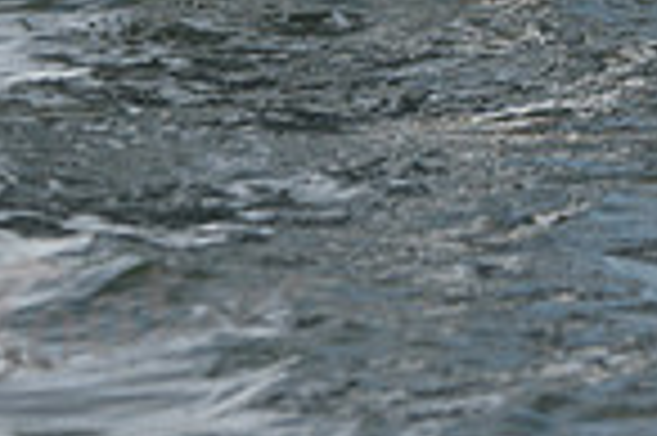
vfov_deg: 3.4
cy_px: -402
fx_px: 7237
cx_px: 540
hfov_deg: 5.2
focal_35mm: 397
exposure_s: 1/800
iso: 250
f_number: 5
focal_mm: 100
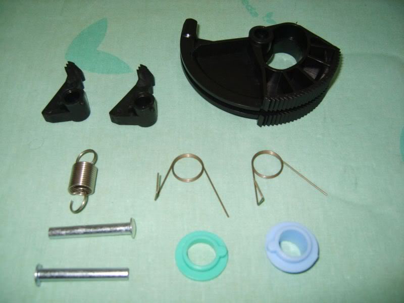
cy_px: 152
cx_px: 202
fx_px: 408
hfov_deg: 52.6
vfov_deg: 40.7
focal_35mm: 35
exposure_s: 1/30
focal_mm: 7.4
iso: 100
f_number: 2.8
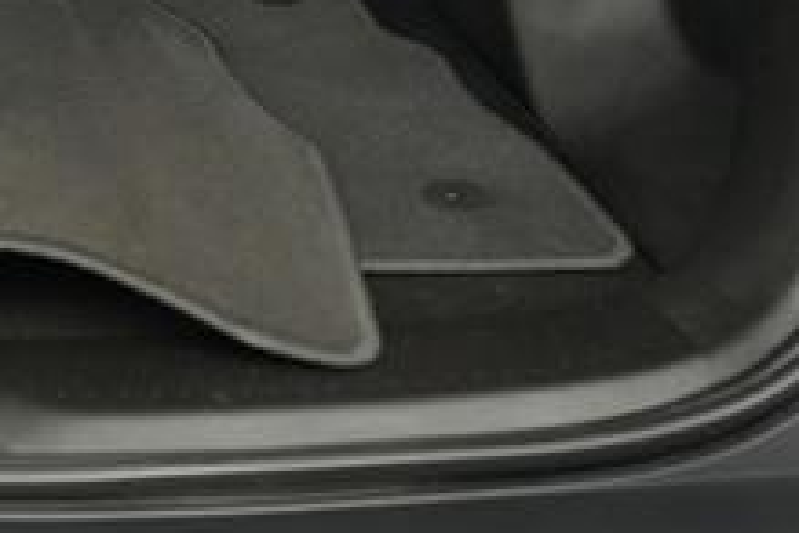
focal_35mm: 76
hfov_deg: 24.1
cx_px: -175
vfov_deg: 16.9
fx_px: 1687
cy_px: -168
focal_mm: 26
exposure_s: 1/160
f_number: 2.8
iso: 5000
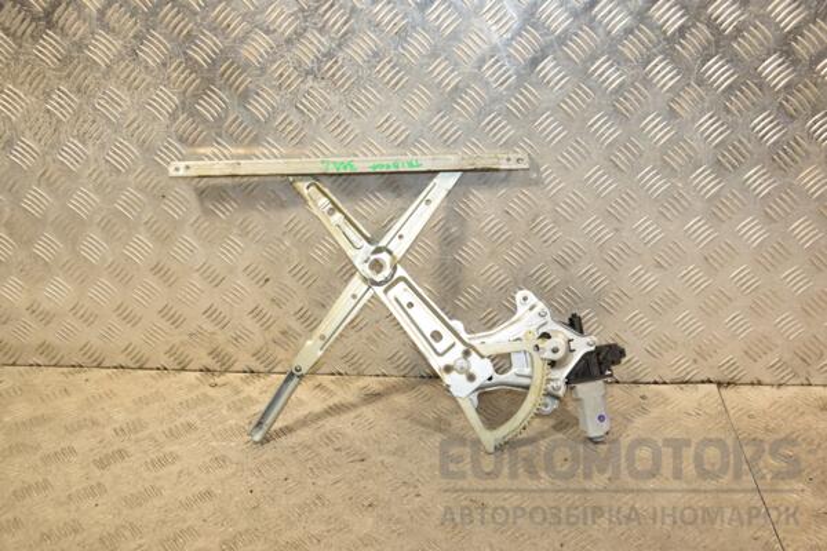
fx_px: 861
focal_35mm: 38
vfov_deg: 35.5
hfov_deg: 51.3
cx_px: 414
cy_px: 276
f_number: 5.6
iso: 800
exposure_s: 1/200
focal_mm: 25
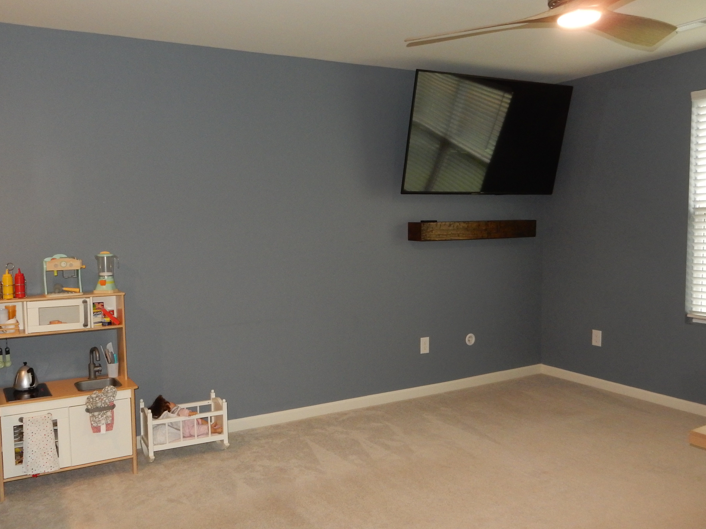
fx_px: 612
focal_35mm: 30
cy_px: 266
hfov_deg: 59.7
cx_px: 305
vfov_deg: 46.8
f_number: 3.7
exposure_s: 1/30
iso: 360
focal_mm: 4.5
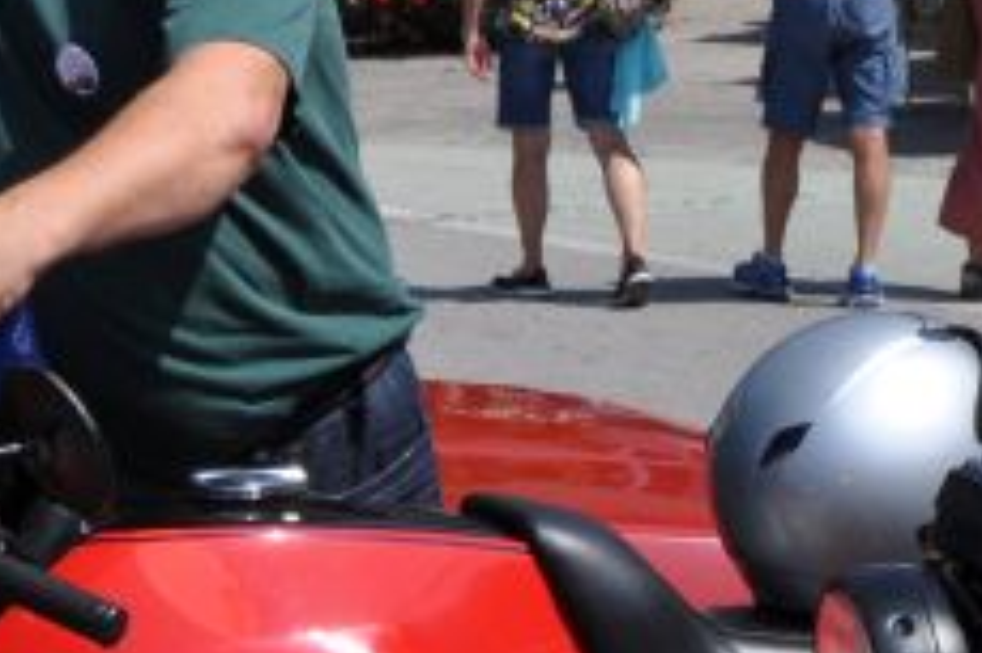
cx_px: 1127
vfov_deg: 8.2
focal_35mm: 160
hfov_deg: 12.6
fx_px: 4361
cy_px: 1186
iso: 200
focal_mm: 24
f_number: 9
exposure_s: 1/320
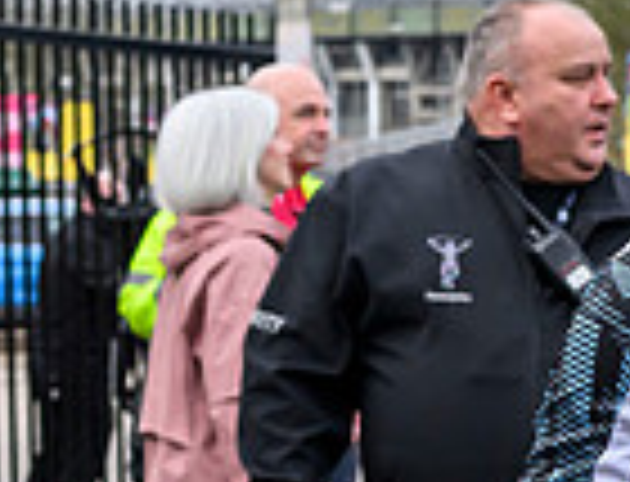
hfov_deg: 10.3
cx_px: 1133
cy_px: 381
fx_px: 3299
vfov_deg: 8.3
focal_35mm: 180
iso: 1600
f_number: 5
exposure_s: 1/800
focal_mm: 35
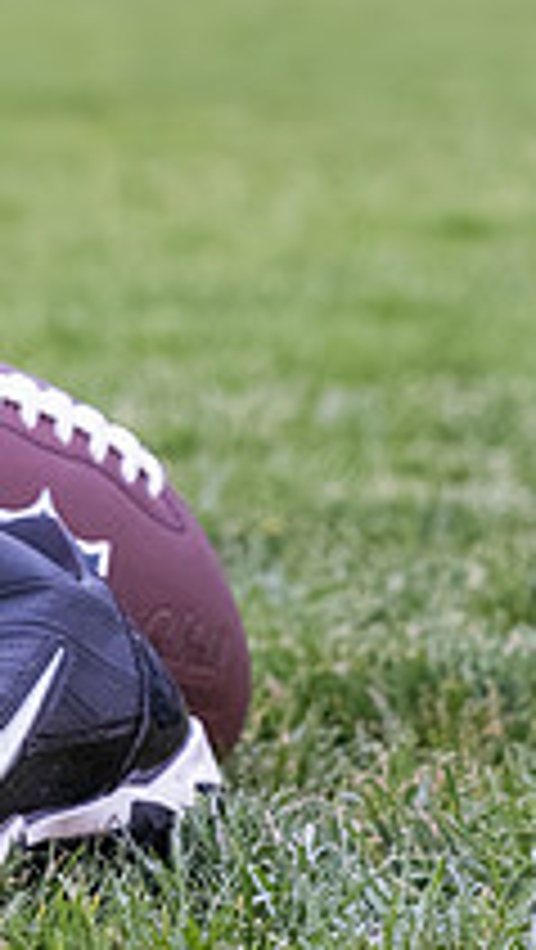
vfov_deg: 8.9
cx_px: -214
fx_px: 6077
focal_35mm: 241
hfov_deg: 5.0
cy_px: 270
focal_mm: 52
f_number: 3.5
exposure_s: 1/320
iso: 3200
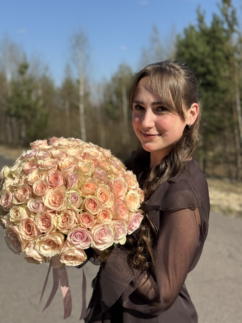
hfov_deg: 30.3
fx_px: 447
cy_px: 162
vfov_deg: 39.7
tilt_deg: -5.3
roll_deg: -0.8
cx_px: 121
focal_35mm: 48
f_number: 1.78
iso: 64
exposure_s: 1/5376
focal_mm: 6.76
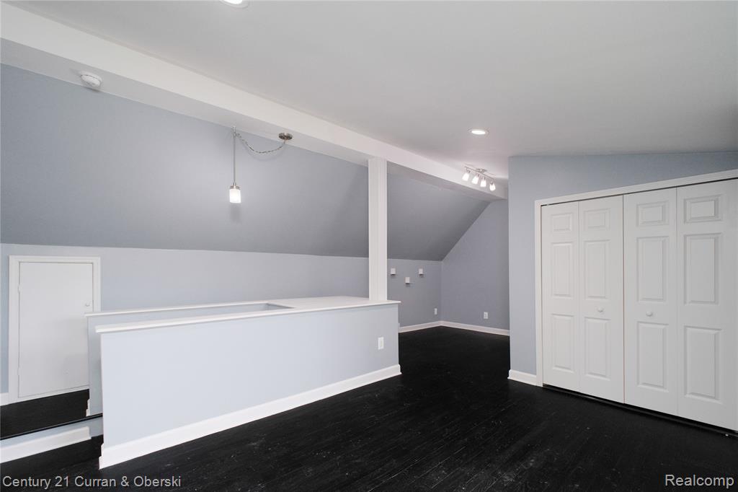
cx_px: 369
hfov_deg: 100.4
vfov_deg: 77.3
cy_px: 246
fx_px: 307
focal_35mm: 15
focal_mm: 10
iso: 800
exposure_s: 1/250
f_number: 6.4
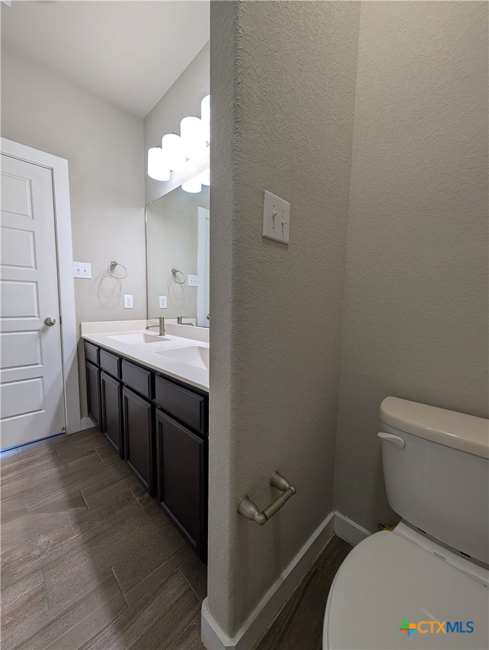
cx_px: 244
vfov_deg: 110.4
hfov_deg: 94.7
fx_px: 225
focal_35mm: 12
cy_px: 325
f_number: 1.7
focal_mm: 2.02
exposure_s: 1/70.2
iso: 52
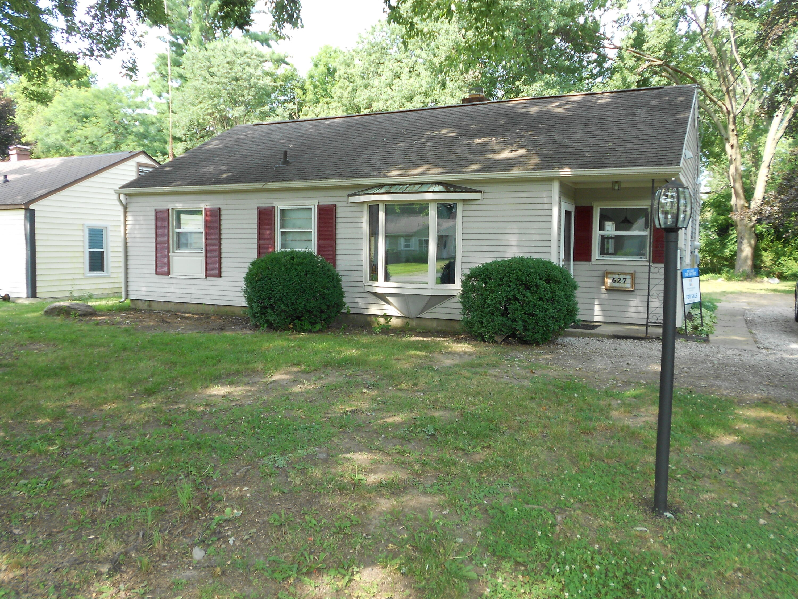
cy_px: 300
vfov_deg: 48.2
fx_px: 669
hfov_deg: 61.7
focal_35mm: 29
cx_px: 399
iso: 80
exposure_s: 1/80
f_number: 3.4
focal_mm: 5.1
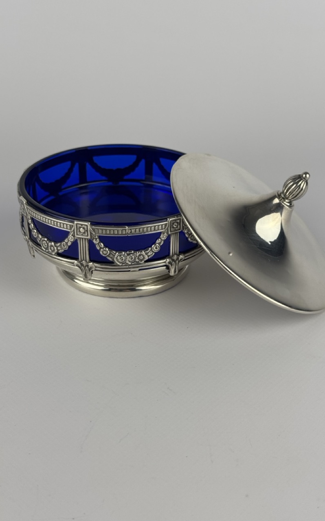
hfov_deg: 25.3
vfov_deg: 39.6
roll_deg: -0.7
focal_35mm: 51
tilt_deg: -29.1
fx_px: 723
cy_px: 261
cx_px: 163
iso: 64
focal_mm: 6.76
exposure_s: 1/693
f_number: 1.78
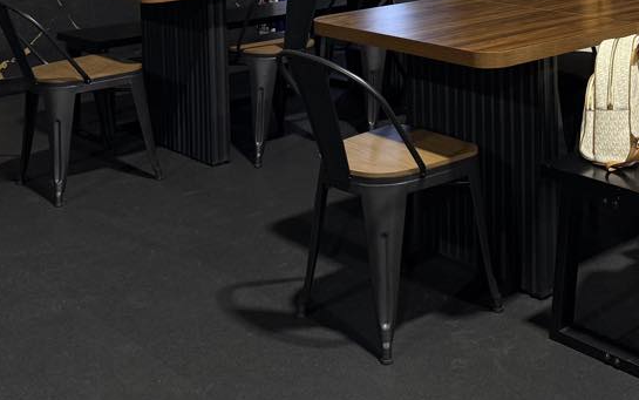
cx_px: 470
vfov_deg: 21.6
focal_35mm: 56
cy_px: -73
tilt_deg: -5.1
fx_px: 976
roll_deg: +1.2
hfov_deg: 35.6
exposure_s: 1/95
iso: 200
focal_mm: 6.76
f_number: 1.78
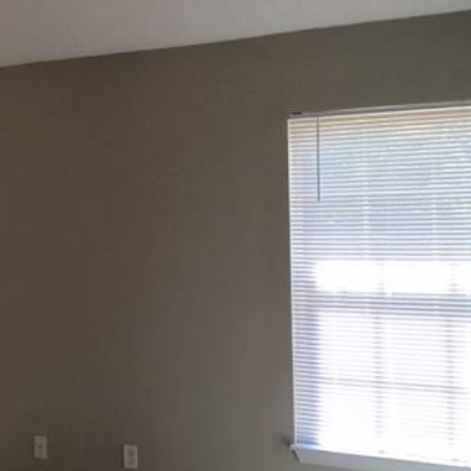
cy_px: 222
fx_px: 785
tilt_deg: +3.4
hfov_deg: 31.9
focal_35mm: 51
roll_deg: +0.4
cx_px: 56
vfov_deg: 33.4
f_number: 2.2
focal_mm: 4.15
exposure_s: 1/120
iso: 32
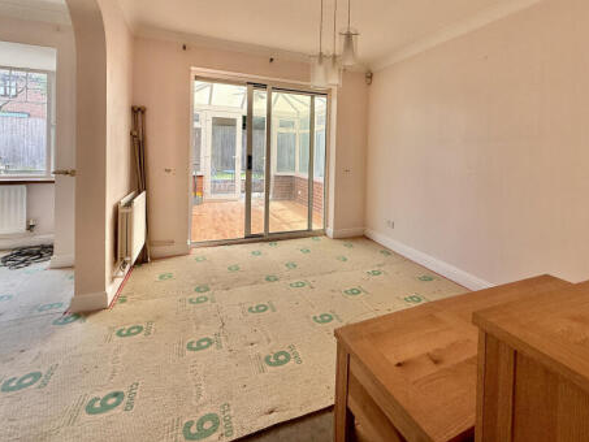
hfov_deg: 87.2
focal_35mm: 18
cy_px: 159
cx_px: 336
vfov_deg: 70.2
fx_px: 306
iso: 64
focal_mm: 2.22
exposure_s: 1/281
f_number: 2.2
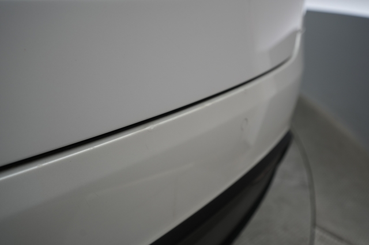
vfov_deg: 46.4
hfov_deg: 65.5
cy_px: 122
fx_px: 287
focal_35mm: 28
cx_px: 184
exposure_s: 1/60
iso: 320
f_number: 4
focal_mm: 28
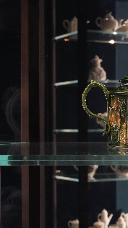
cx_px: 143
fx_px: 380
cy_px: 114
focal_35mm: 63
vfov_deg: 33.3
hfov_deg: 18.3
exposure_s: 1/100
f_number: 10
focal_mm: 40
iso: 8000
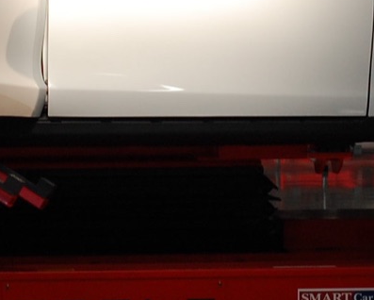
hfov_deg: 5.5
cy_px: -36
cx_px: 81
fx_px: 3920
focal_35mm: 354
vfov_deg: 4.4
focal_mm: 50
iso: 400
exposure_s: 1/80
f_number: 4.5
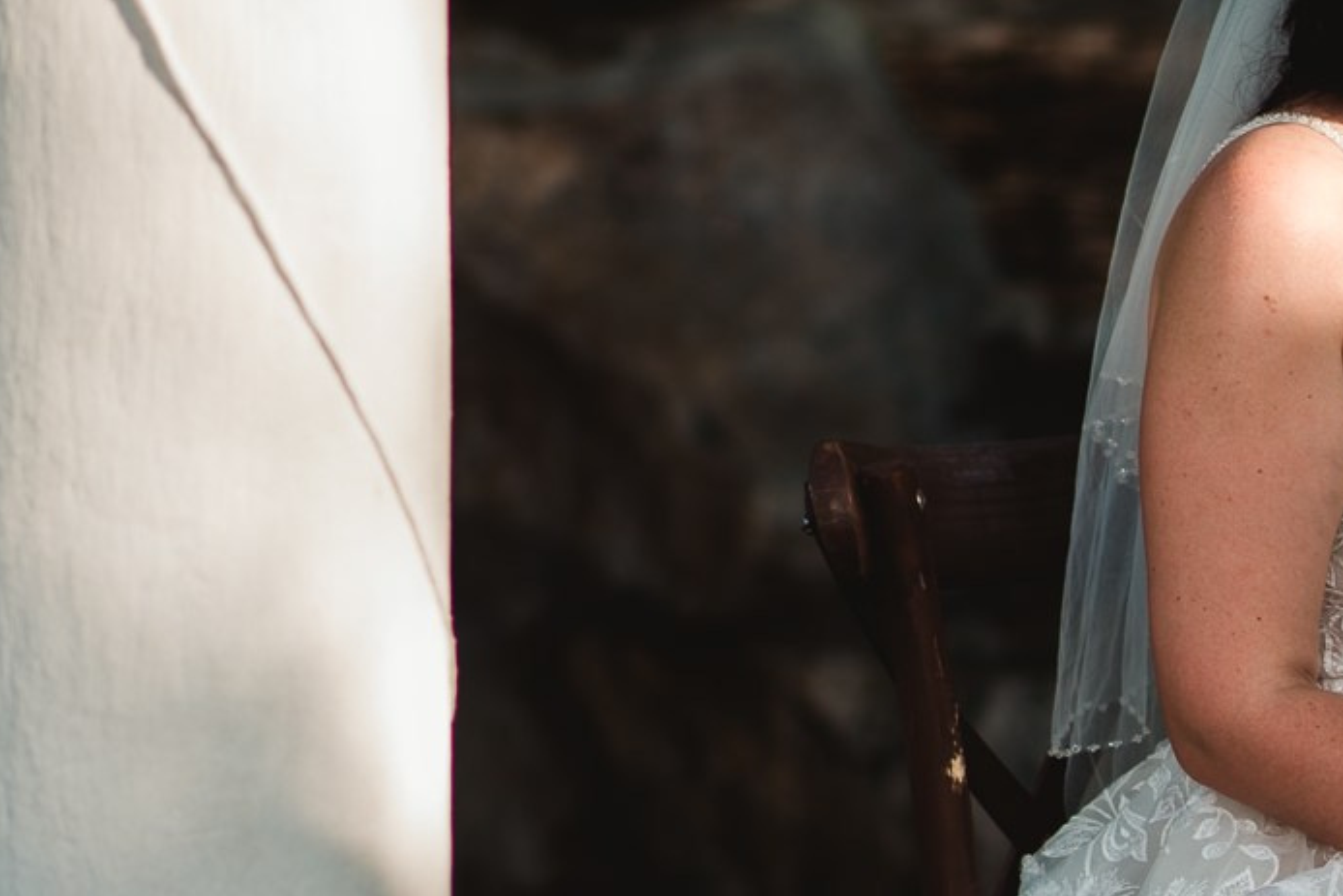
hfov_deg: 8.1
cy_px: 918
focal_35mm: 251
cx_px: 1728
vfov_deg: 5.5
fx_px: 9365
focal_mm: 85
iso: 100
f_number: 2.5
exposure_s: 1/400
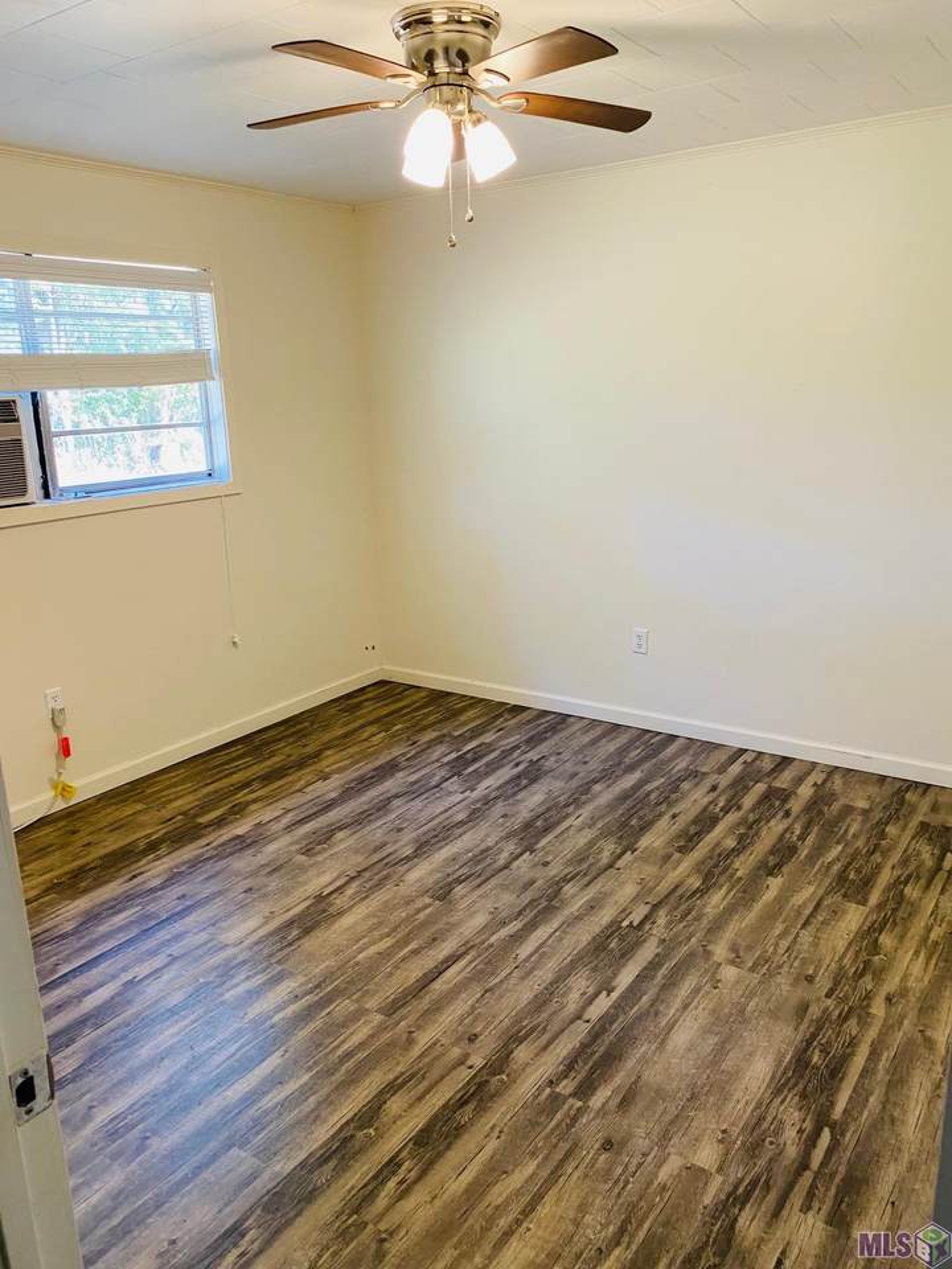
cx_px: 476
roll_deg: +0.6
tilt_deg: -14.6
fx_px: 953
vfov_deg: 67.3
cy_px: 634
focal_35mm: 26
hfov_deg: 53.1
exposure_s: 1/60
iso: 125
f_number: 1.8
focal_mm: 4.25
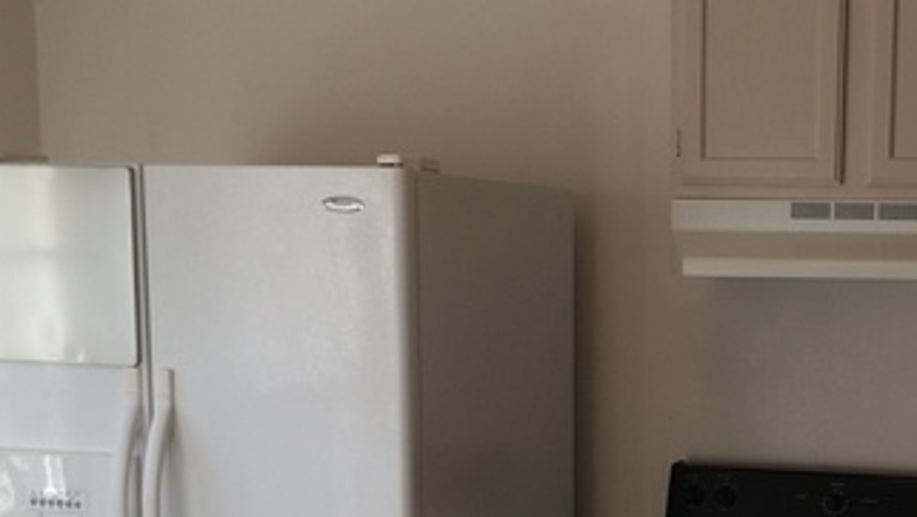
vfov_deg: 18.7
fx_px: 1533
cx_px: 783
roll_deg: -0.1
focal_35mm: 63
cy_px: 488
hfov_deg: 32.1
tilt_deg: -8.1
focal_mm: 4.15
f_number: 2.2
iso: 64
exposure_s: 1/120
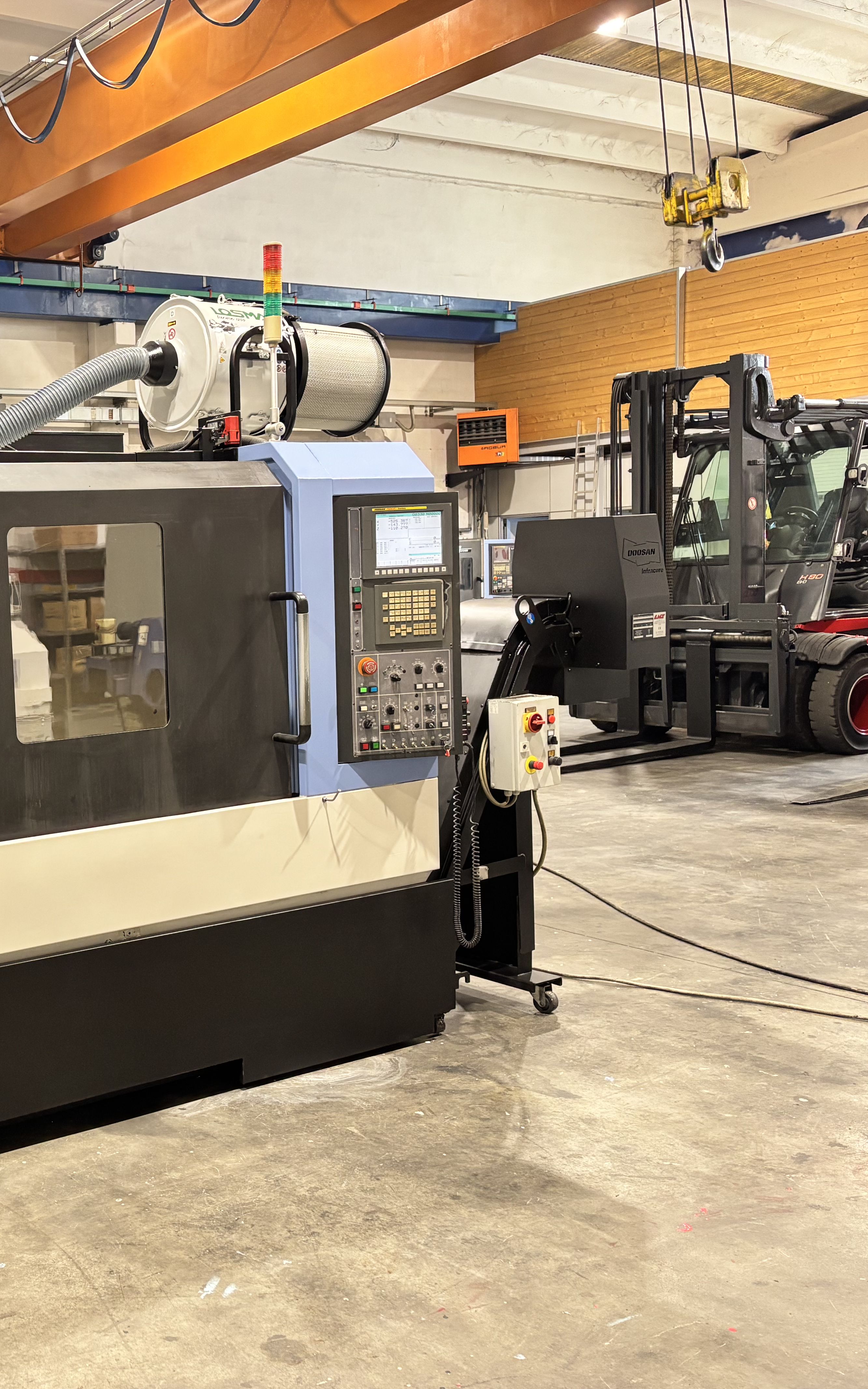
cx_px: -19
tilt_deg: -5.9
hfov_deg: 31.6
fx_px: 1401
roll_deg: +1.9
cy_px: 694
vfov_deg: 52.8
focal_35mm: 37
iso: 250
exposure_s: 1/50
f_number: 1.6
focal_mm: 5.96
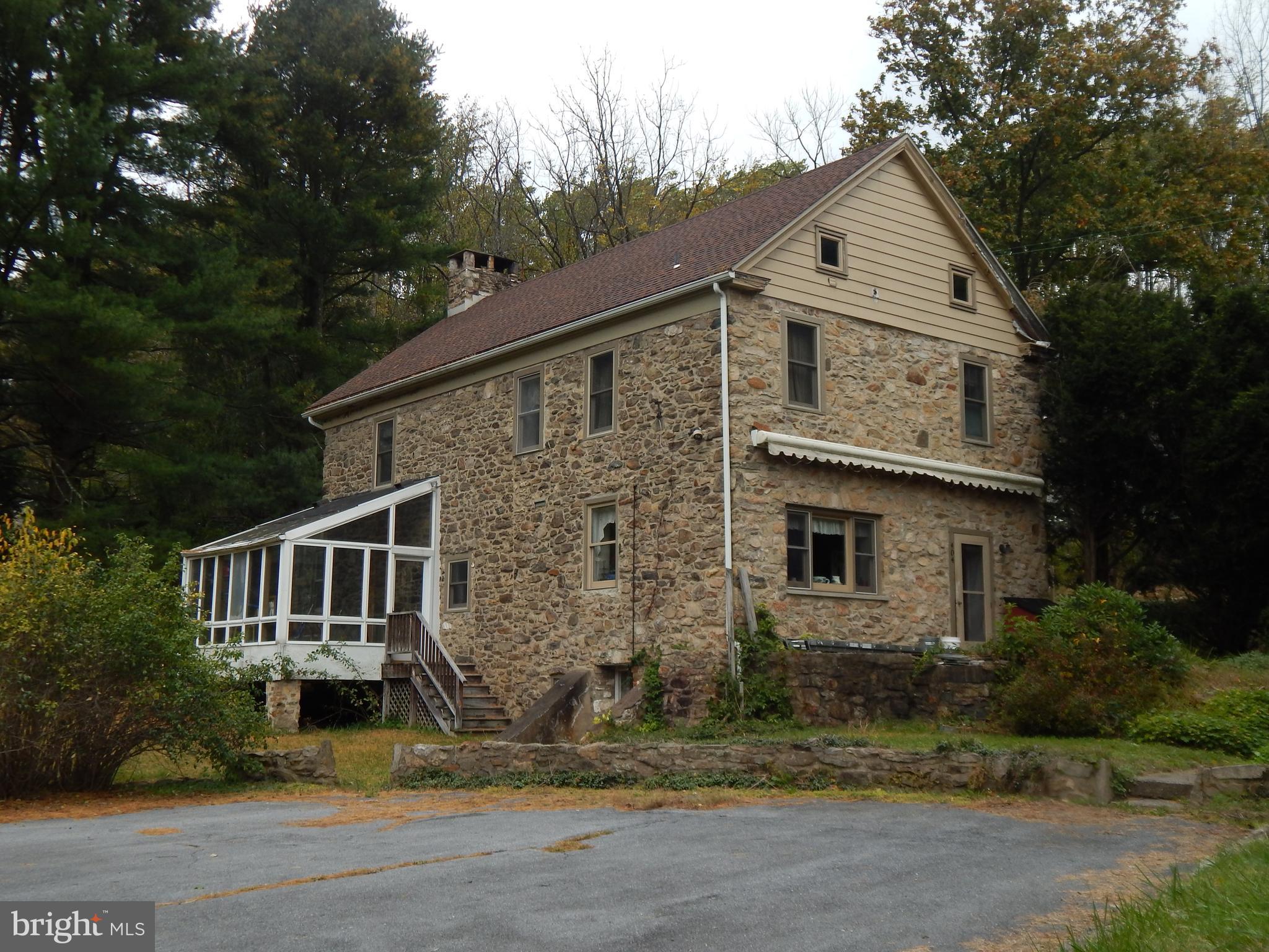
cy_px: 476
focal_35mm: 38
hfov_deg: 49.0
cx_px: 634
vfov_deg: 37.7
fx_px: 1393
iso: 125
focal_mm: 6.8
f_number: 3.4
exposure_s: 1/320
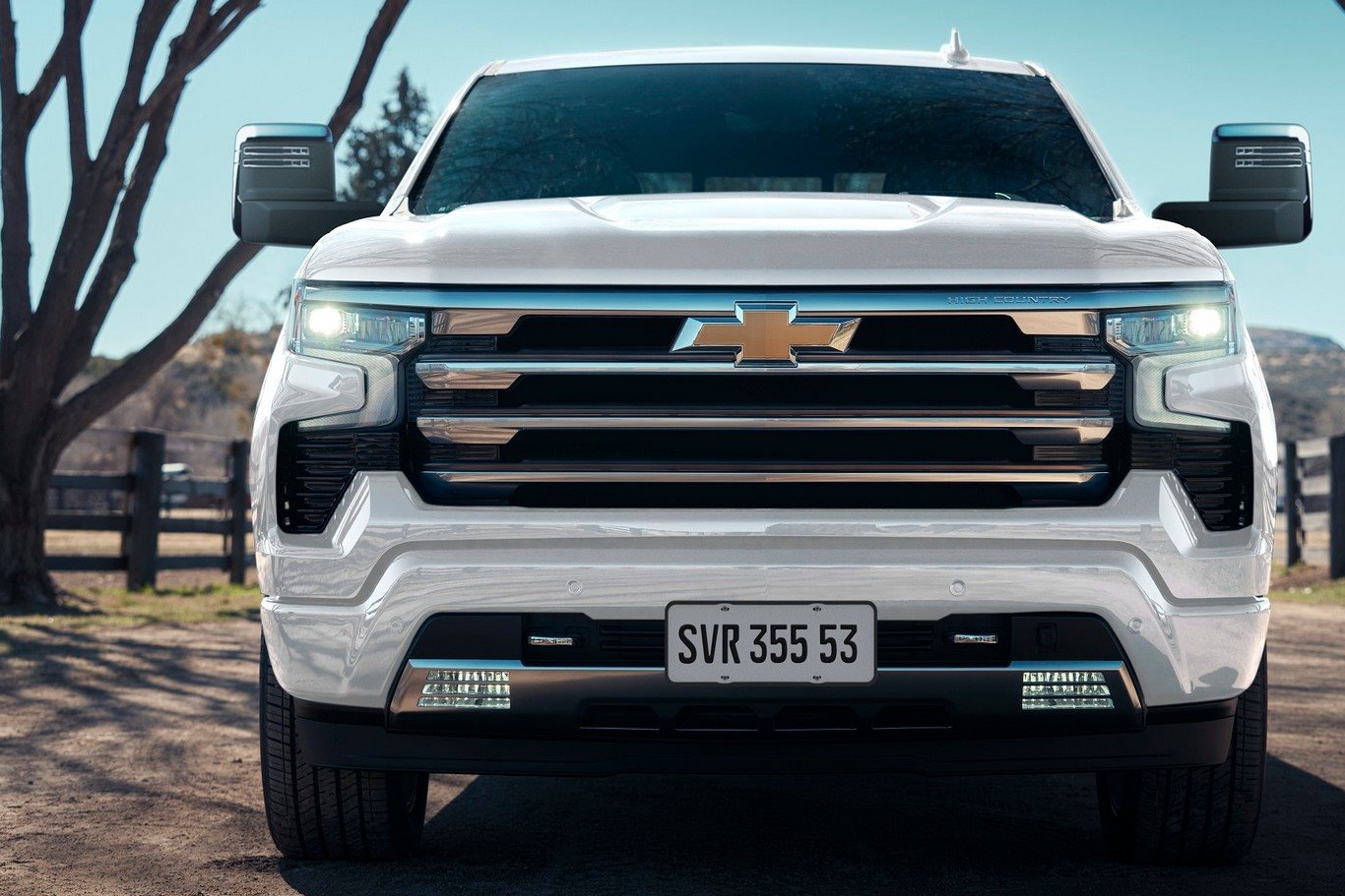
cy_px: 445
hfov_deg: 24.7
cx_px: 771
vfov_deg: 16.7
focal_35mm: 82
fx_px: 3064
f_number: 5.6
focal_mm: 70
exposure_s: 1/800
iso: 500
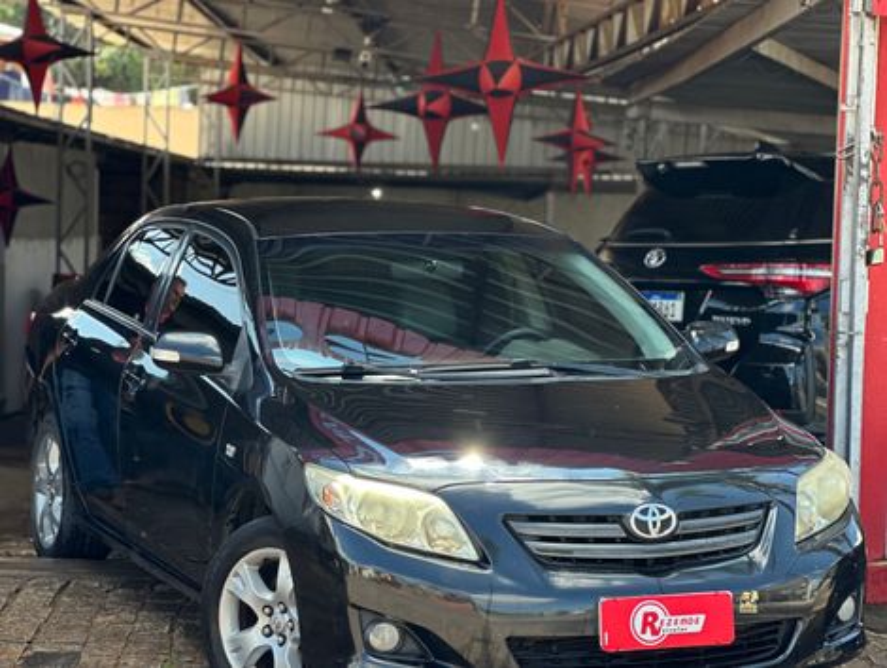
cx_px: 444
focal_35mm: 77
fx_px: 1976
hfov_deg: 25.3
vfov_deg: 19.2
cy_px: 334
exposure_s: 1/121
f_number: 2.8
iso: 40
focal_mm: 9
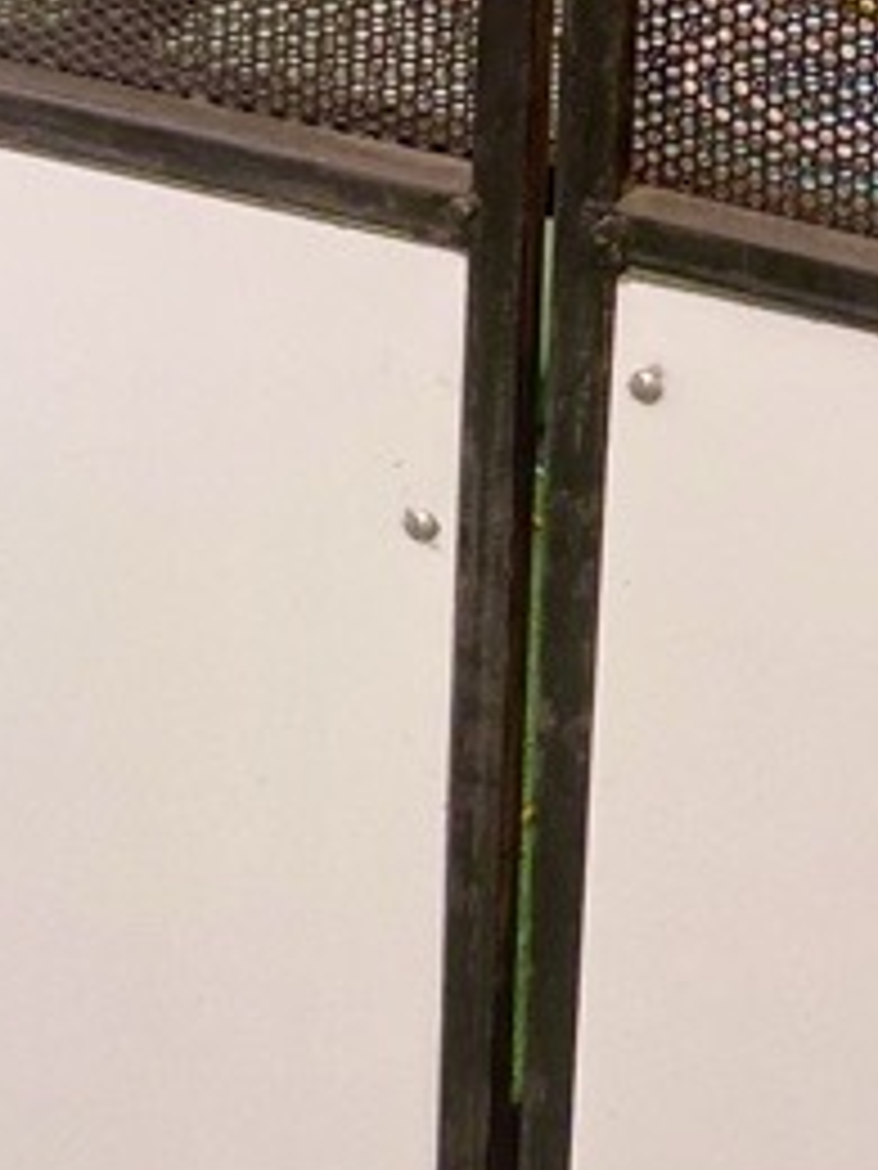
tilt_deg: -12.4
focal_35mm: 108
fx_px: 3652
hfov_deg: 13.5
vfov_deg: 16.4
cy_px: -657
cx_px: 905
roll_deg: -1.7
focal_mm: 4.25
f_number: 1.8
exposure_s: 1/121
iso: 50
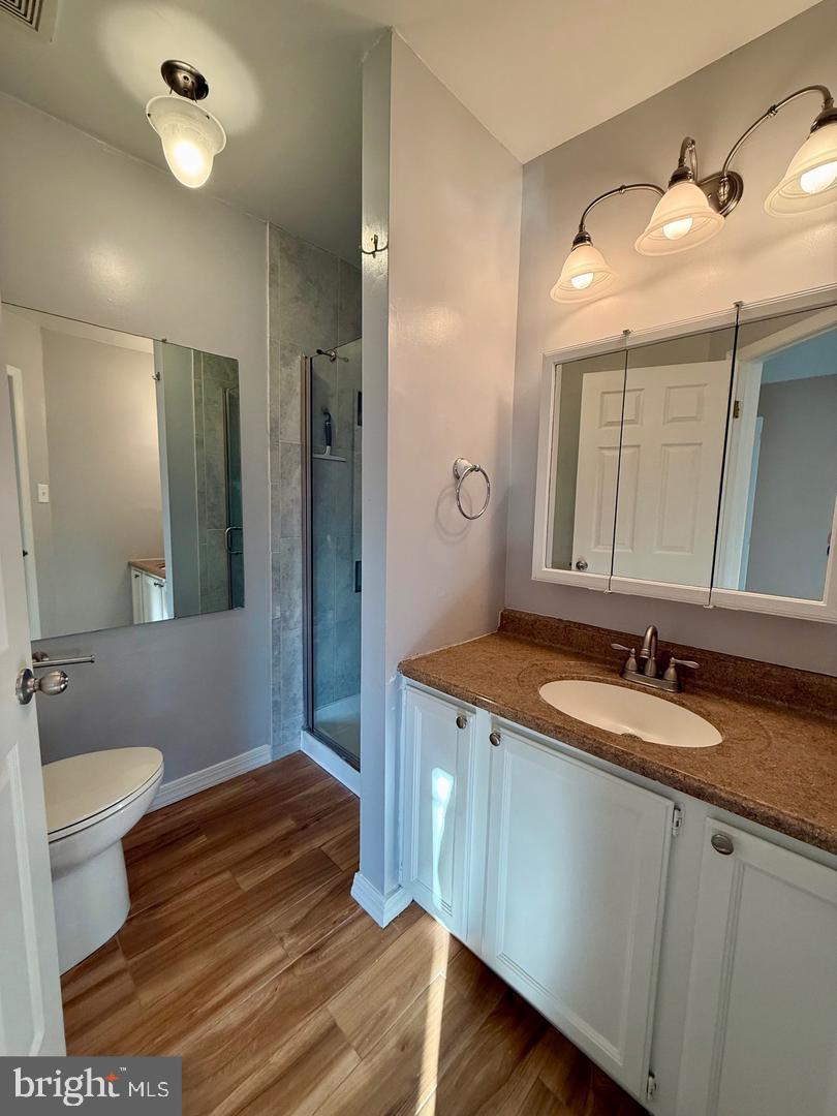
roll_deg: -1.9
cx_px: 418
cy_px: 558
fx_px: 451
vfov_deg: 102.1
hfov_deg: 85.7
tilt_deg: -5.4
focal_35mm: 14
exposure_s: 1/120
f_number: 2.2
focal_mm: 2.22
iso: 160
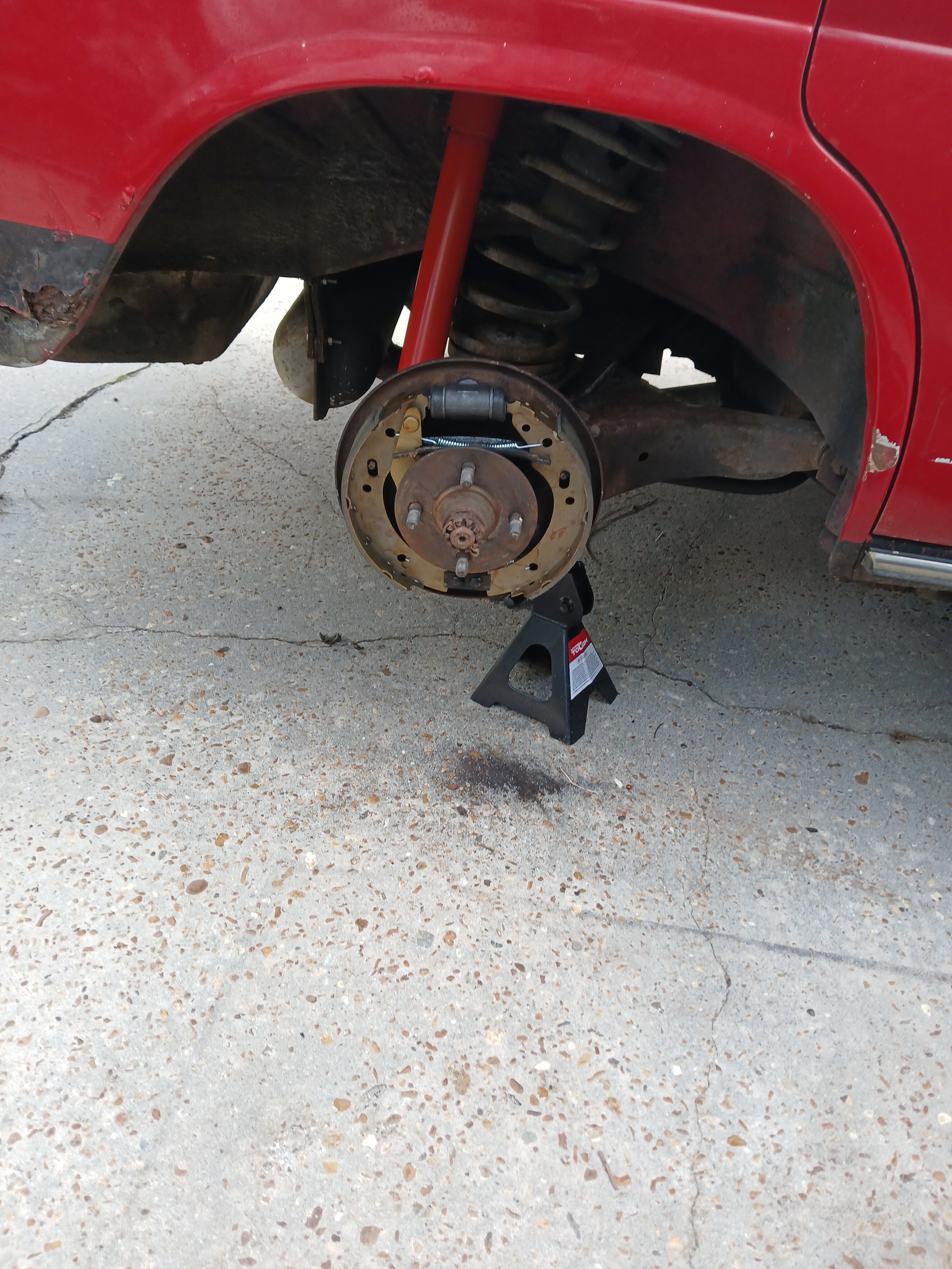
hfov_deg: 53.1
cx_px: 476
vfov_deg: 67.3
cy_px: 634
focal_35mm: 26
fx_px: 953
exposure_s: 1/120
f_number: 1.8
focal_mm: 3.98
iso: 40
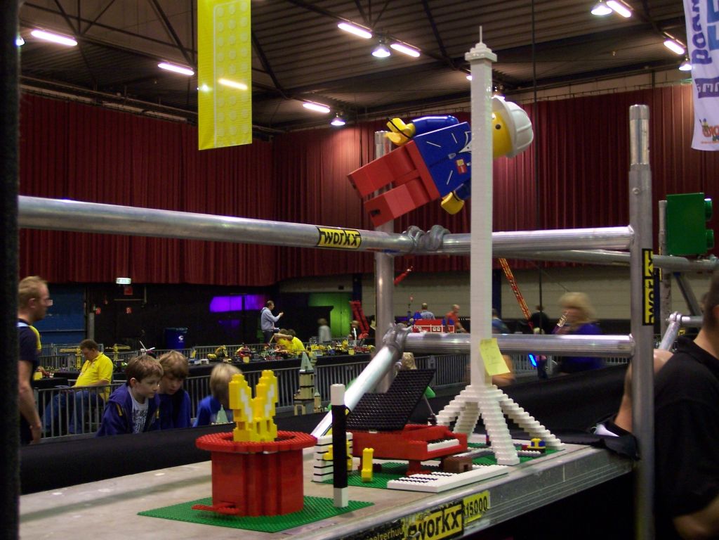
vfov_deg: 26.1
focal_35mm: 56
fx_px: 1163
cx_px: 360
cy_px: 270
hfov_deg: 34.3
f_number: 3.1
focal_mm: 9.3
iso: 140
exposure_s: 1/10
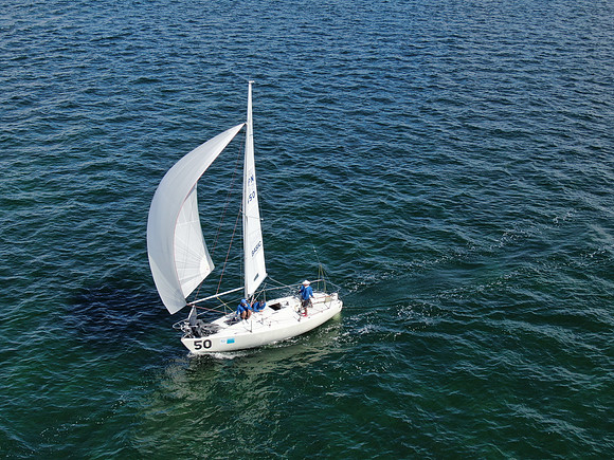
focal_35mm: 48
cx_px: 307
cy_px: 230
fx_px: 851
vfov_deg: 30.3
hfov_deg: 39.7
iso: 100
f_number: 3.8
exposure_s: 1/800
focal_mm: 8.6
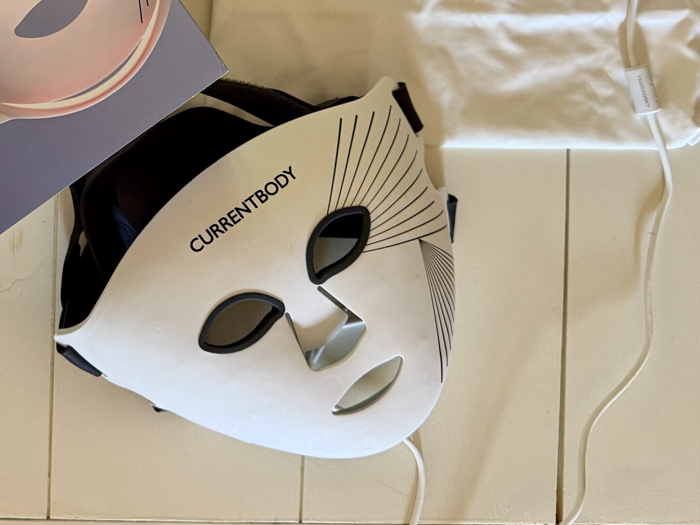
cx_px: 186
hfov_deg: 43.5
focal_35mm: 42
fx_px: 849
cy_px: 74
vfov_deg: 32.9
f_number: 1.78
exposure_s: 1/60
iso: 400
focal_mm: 6.76
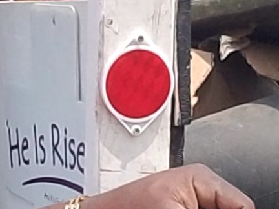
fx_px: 1016
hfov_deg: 15.6
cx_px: 131
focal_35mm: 126
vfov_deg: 11.7
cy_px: 68
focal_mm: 2.1
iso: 50
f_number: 1.7
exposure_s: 1/1464
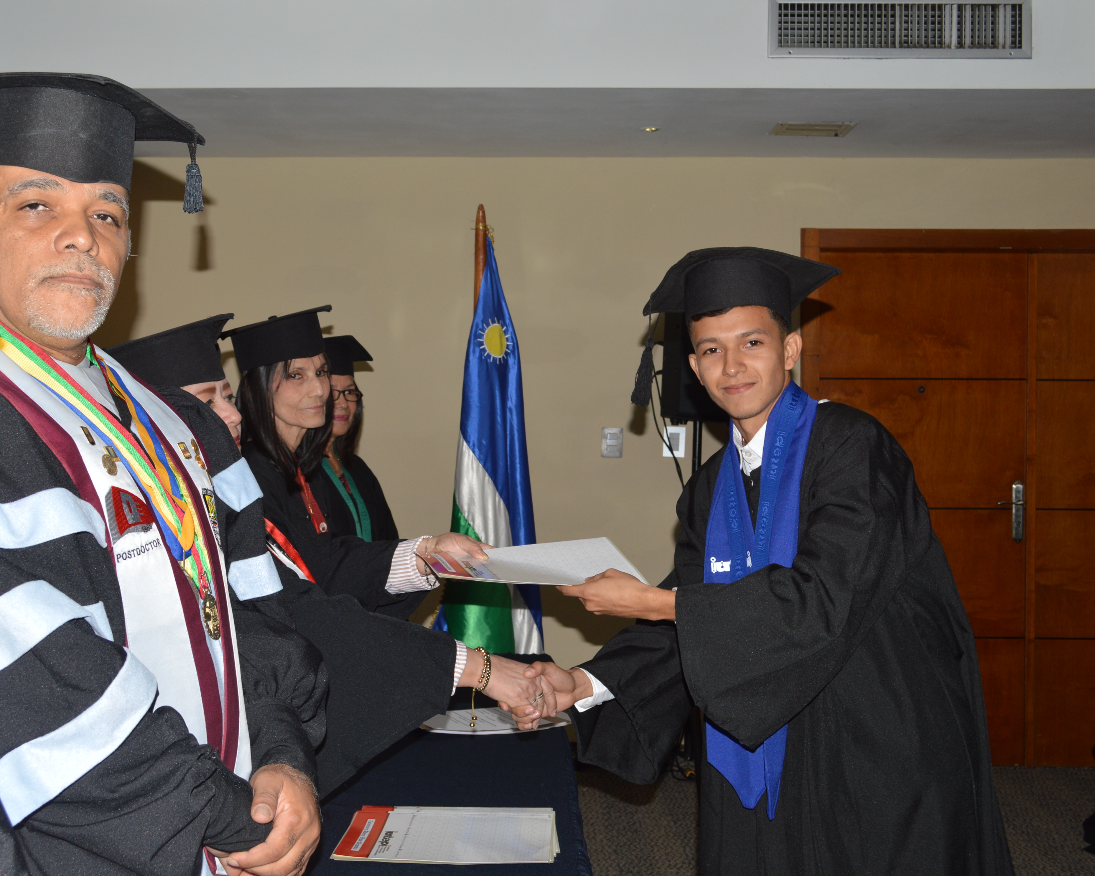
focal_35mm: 41
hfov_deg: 44.7
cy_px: 439
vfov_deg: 36.5
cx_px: 485
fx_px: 1329
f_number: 6.3
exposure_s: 1/160
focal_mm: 24
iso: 200
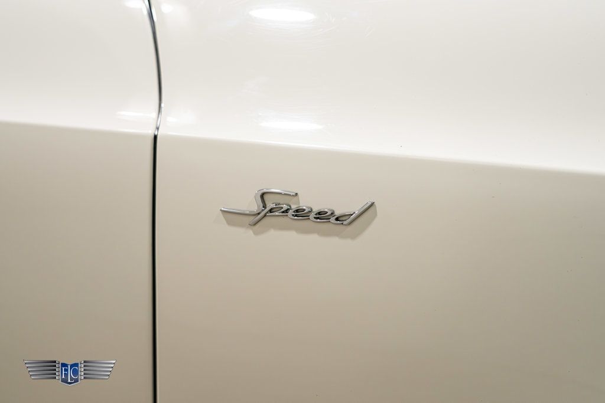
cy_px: 211
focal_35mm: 65
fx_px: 1099
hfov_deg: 30.8
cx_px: 302
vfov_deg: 20.8
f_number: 4
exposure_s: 1/60
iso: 1000
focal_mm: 57
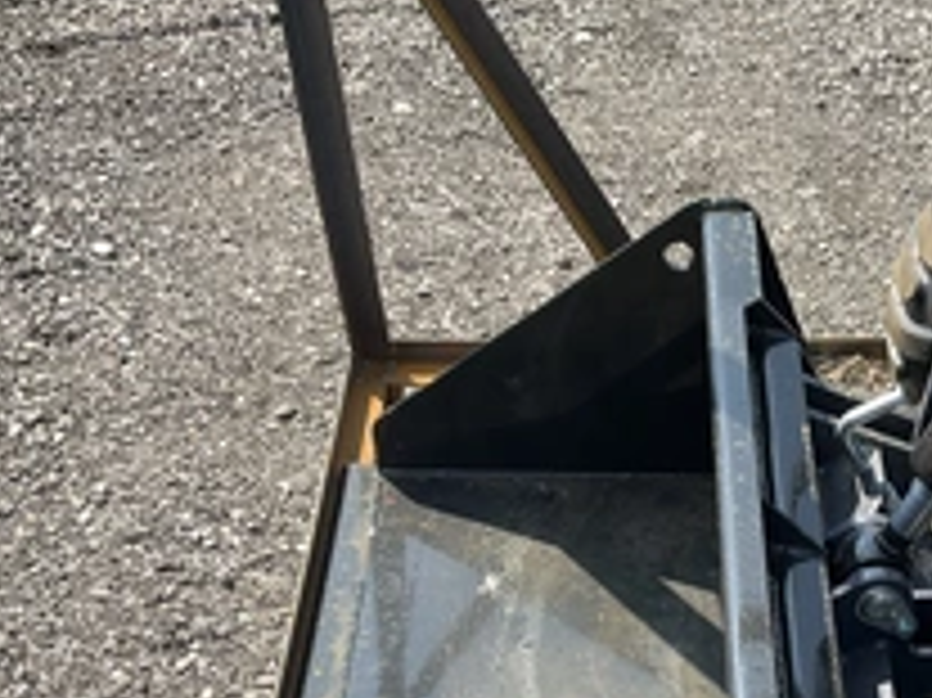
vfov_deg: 25.4
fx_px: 1507
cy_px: 612
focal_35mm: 56
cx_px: 756
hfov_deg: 33.3
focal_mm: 3
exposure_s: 1/562
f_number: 1.8
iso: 25
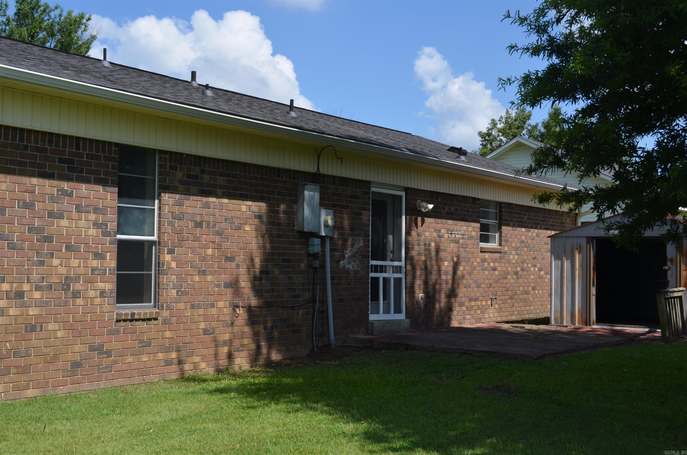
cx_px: 344
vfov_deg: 30.7
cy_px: 228
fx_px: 828
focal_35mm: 44
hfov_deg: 45.0
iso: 100
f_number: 9
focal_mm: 29
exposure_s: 1/200
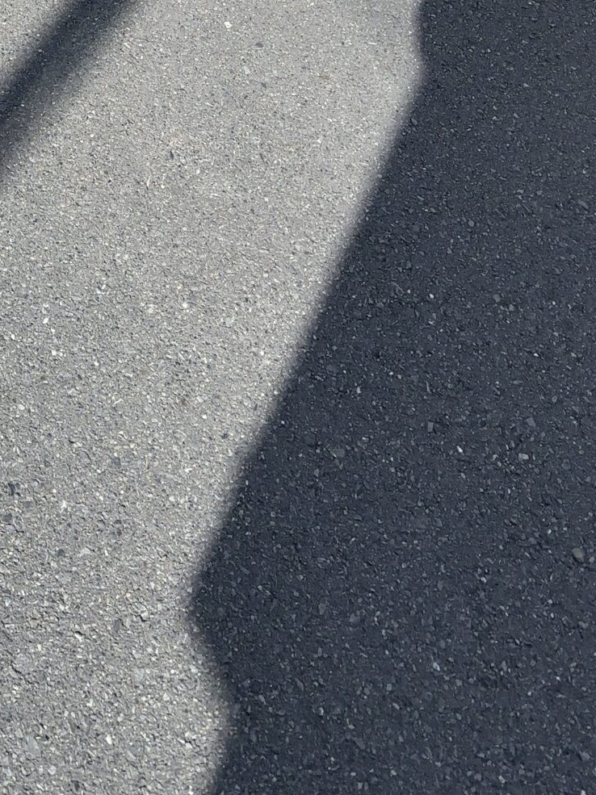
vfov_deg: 25.4
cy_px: -255
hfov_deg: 22.1
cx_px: 63
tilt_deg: -29.4
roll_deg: -7.0
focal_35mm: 65
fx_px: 1493
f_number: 1.78
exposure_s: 1/3597
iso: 80
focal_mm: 6.86
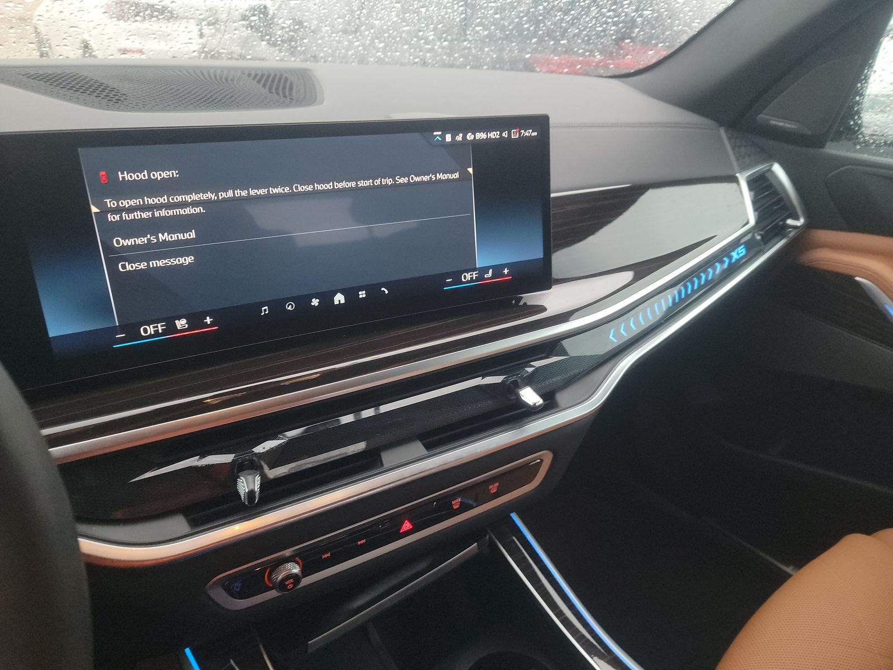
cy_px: 335
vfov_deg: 56.8
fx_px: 619
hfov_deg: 71.6
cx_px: 446
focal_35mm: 24
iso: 1125
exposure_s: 1/59
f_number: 1.8
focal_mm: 6.7
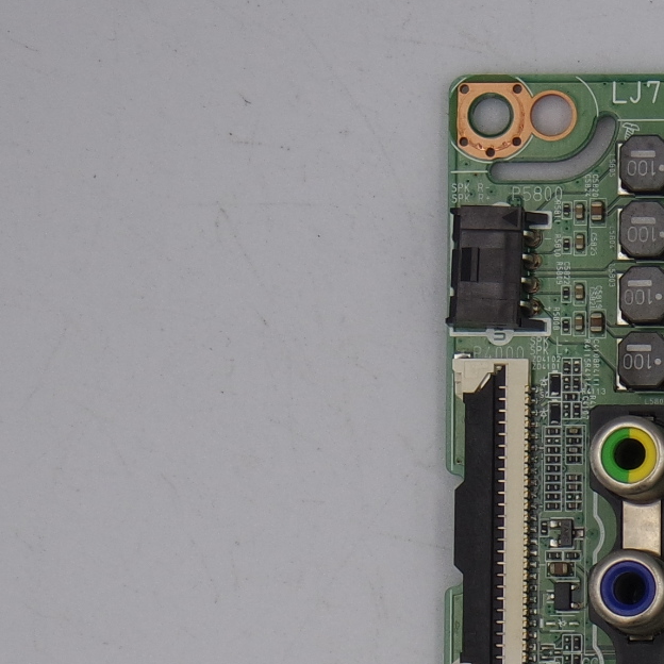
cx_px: 1285
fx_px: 4753
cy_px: 738
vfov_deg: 7.9
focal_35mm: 219
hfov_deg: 7.7
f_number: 5.6
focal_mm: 20
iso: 160
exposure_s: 1/125
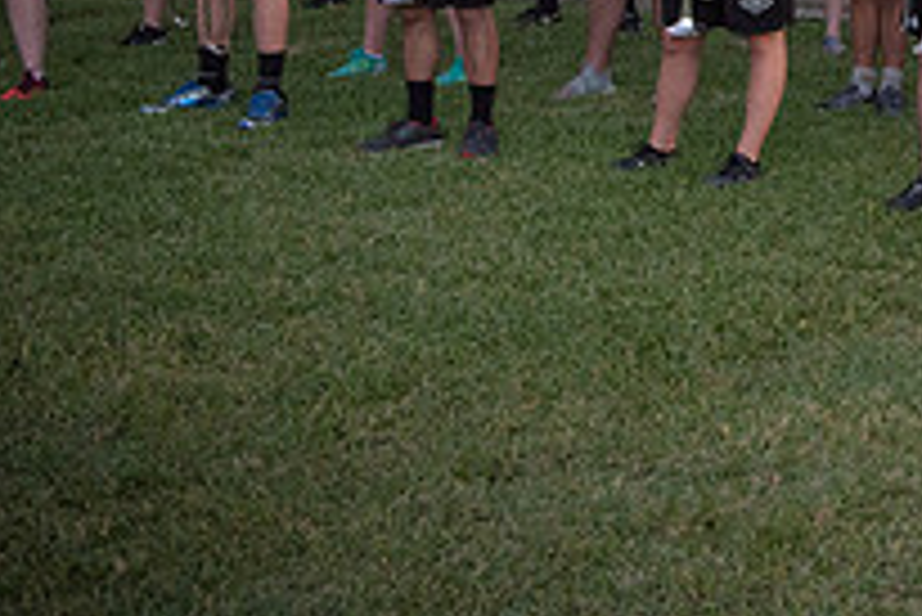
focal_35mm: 102
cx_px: 1264
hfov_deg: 18.4
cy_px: -236
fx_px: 2614
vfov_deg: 12.9
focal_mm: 36
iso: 2000
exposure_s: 1/250
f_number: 3.2
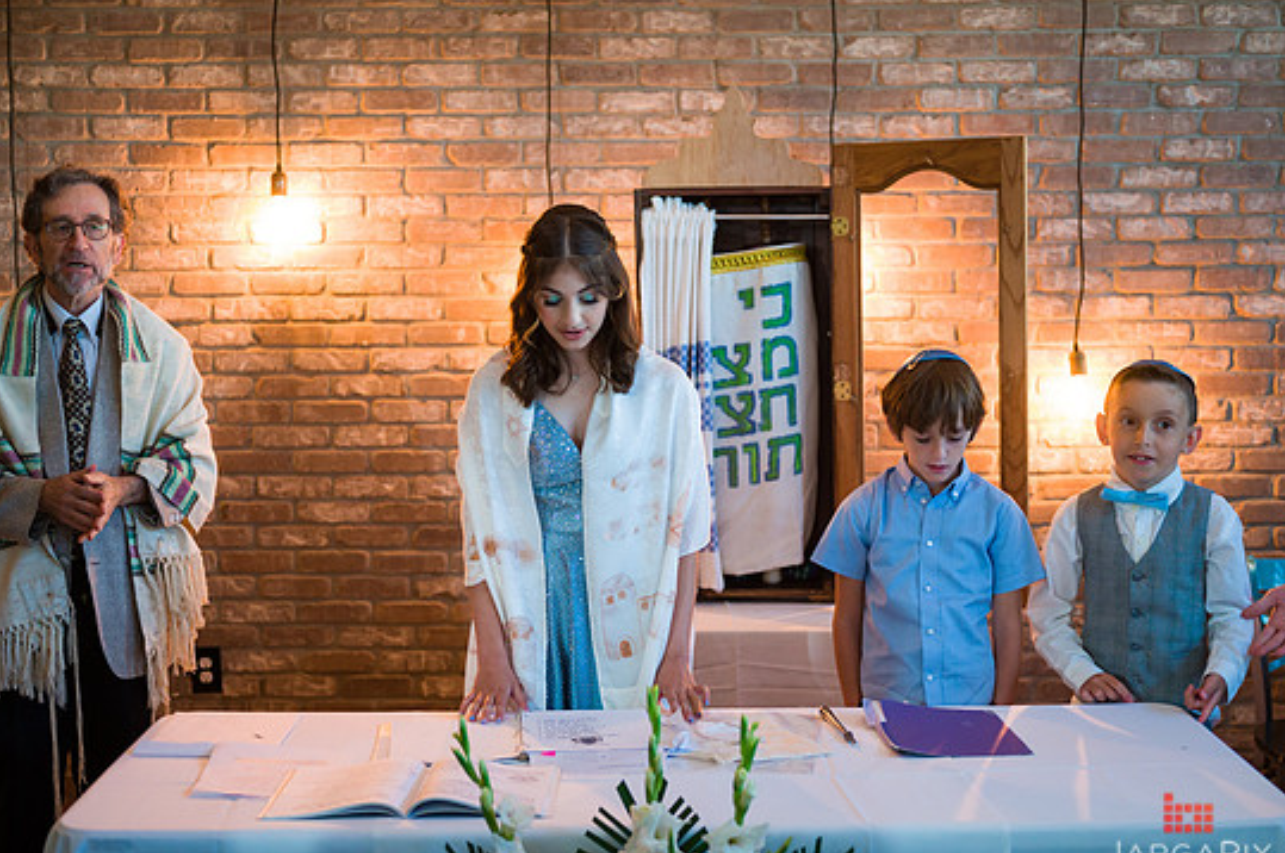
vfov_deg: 24.1
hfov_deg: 35.7
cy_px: 457
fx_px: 1996
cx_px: 641
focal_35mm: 56
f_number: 3.2
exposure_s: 1/200
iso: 1250
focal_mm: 52
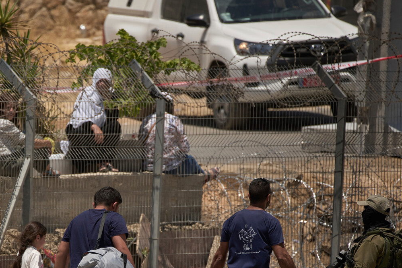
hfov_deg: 3.4
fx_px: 6833
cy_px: 210
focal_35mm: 612
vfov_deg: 2.2
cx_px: 107
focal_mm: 382
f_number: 5.6
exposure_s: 1/5000
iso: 500
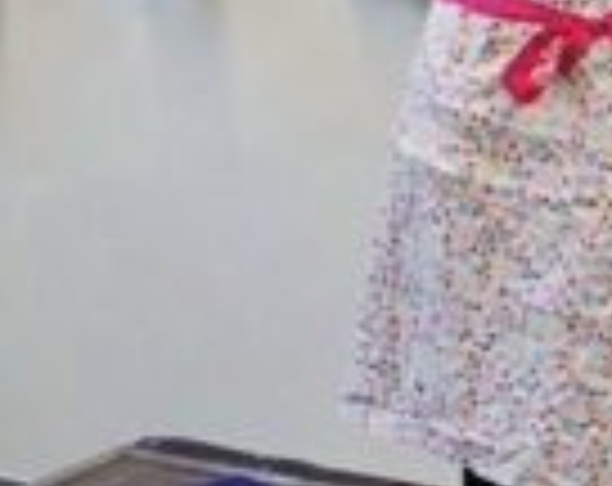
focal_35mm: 162
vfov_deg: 9.5
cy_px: 94
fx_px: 2926
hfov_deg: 10.7
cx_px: 1305
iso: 800
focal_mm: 26
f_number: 4.5
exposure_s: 1/80
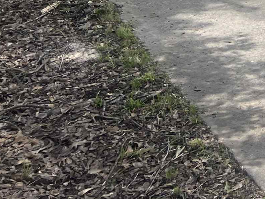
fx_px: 765
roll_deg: -0.7
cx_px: 484
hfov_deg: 16.3
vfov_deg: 13.3
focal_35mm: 100
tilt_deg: -5.8
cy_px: -161
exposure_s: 1/949
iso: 50
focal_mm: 5.7
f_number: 1.5
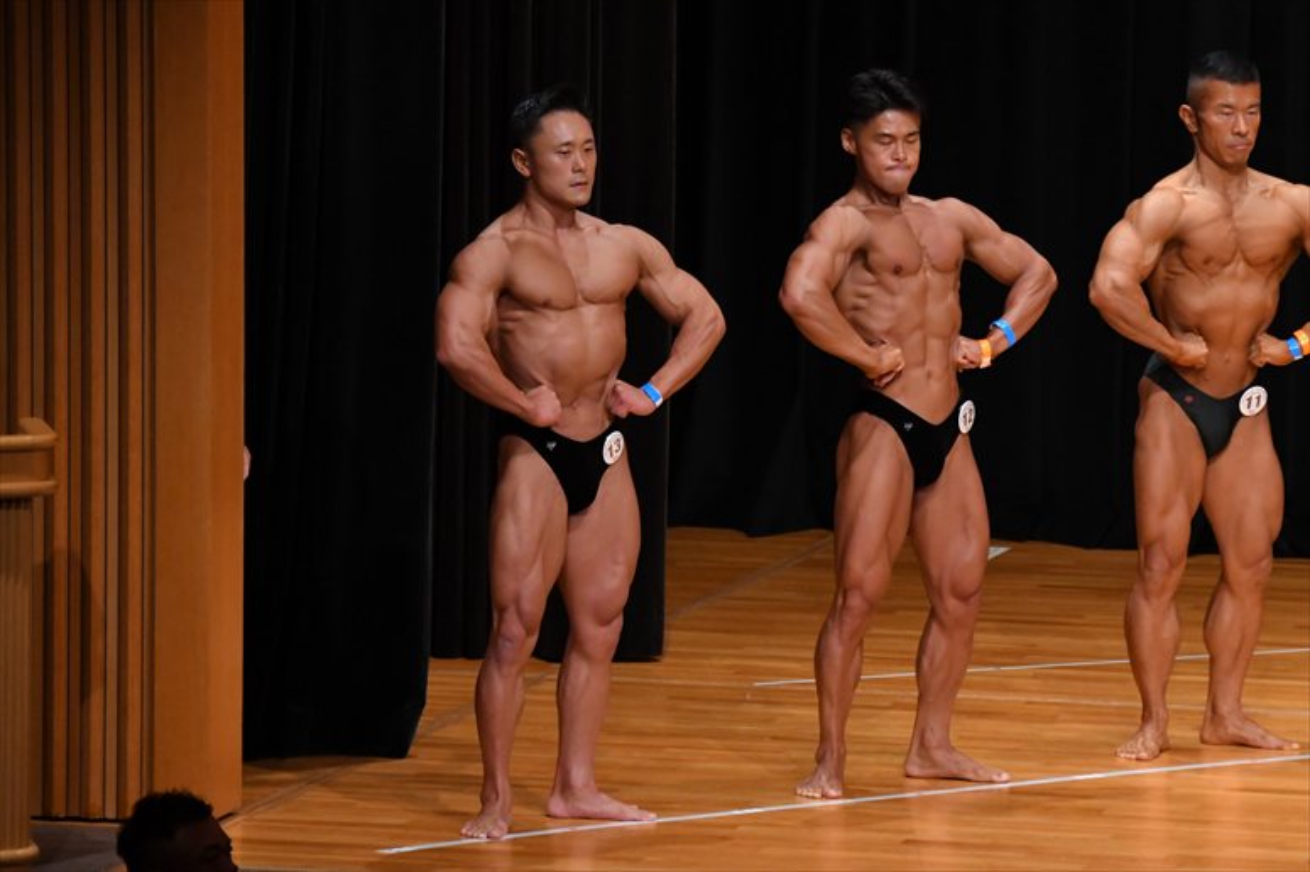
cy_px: 436
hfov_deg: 7.6
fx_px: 9820
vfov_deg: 5.1
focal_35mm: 270
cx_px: 655
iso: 4000
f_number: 5.6
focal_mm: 180
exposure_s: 1/400
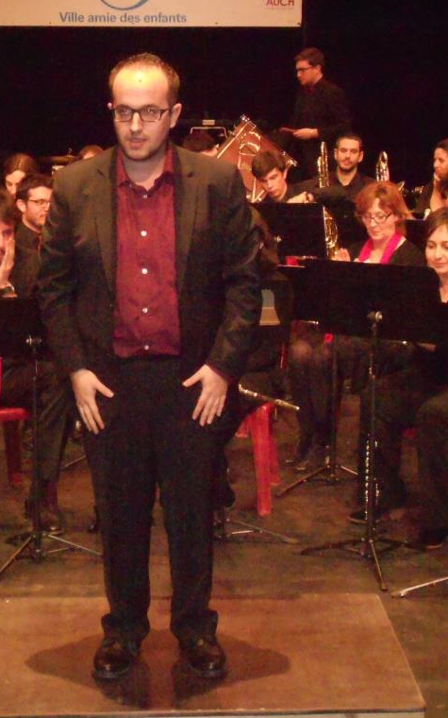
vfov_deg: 25.8
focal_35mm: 80
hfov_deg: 16.3
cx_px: 157
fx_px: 1563
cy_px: 361
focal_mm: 10
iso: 1600
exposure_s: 1/60
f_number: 4.9
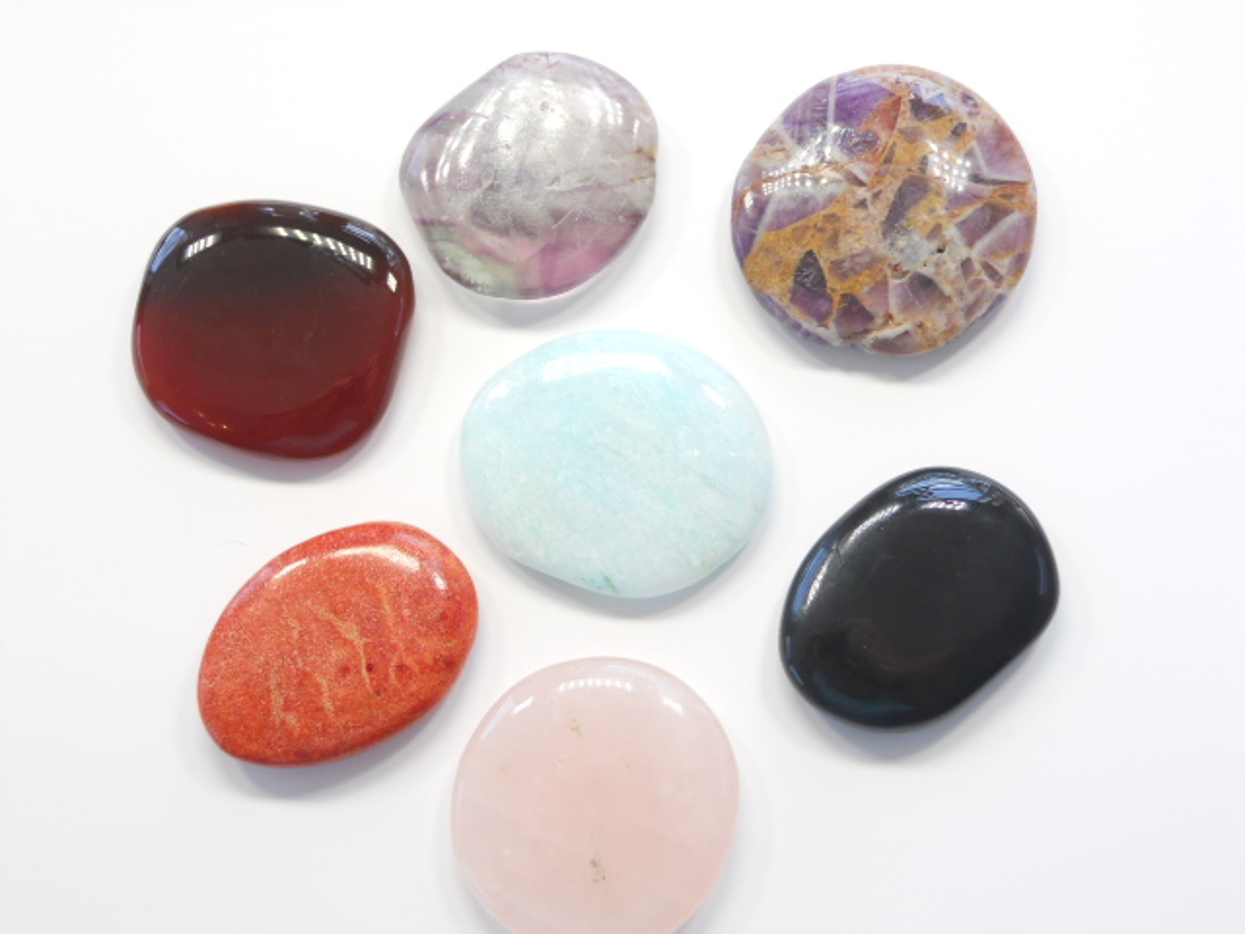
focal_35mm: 41
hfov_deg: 45.8
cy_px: 467
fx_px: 1475
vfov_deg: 35.1
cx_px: 622
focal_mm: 7.3
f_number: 3.2
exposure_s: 1/250
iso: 200
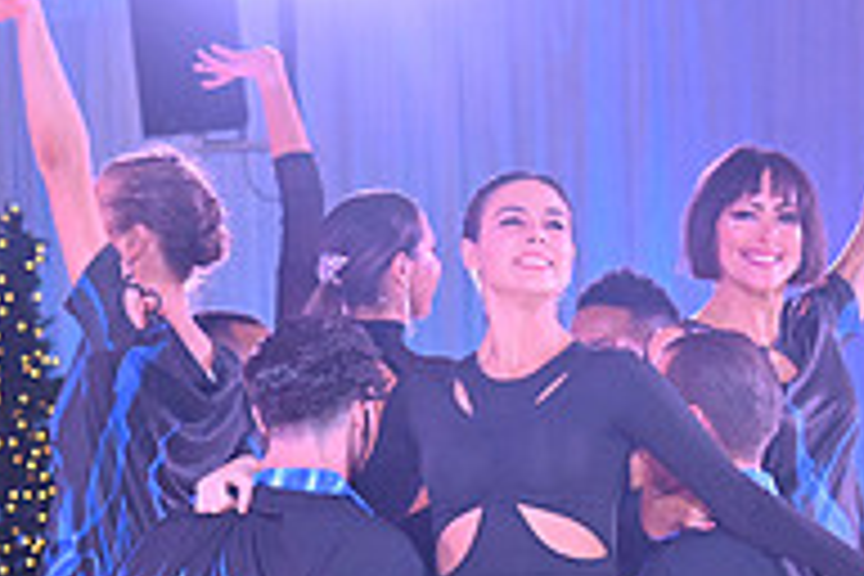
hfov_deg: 8.7
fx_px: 5664
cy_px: 754
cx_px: 328
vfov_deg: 5.8
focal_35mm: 236
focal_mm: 78
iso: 5000
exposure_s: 1/400
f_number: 5
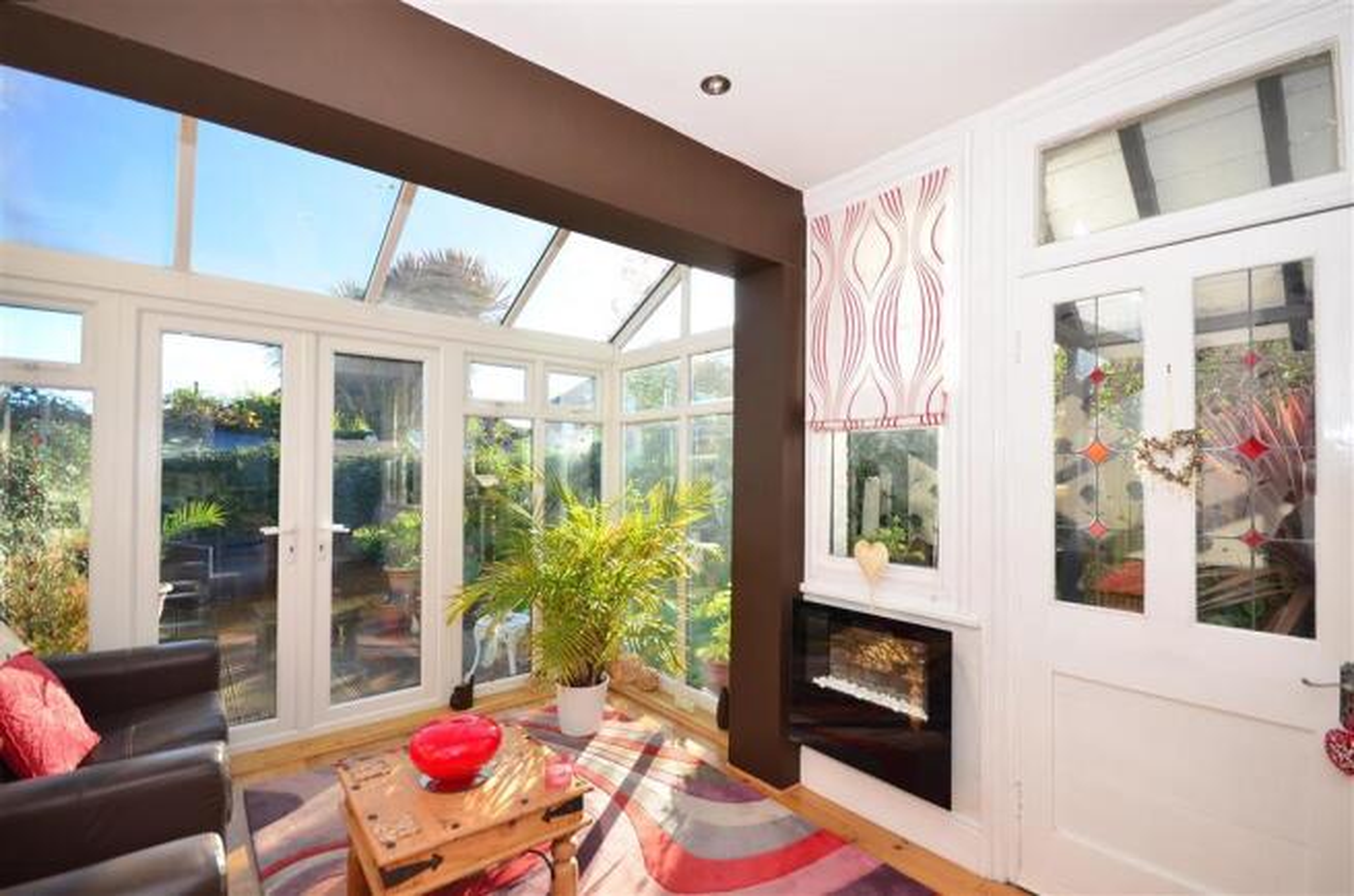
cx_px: 677
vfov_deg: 77.0
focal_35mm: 15
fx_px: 563
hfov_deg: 100.5
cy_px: 448
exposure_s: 1/160
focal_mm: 10
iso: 200
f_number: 6.3
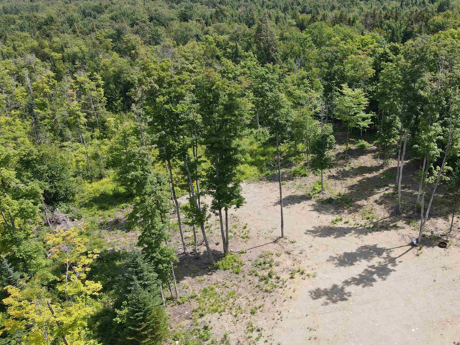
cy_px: 206
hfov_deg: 54.3
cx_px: 305
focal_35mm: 33
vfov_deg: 42.8
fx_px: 439
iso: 100
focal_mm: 4.5
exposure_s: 1/20
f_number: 2.8
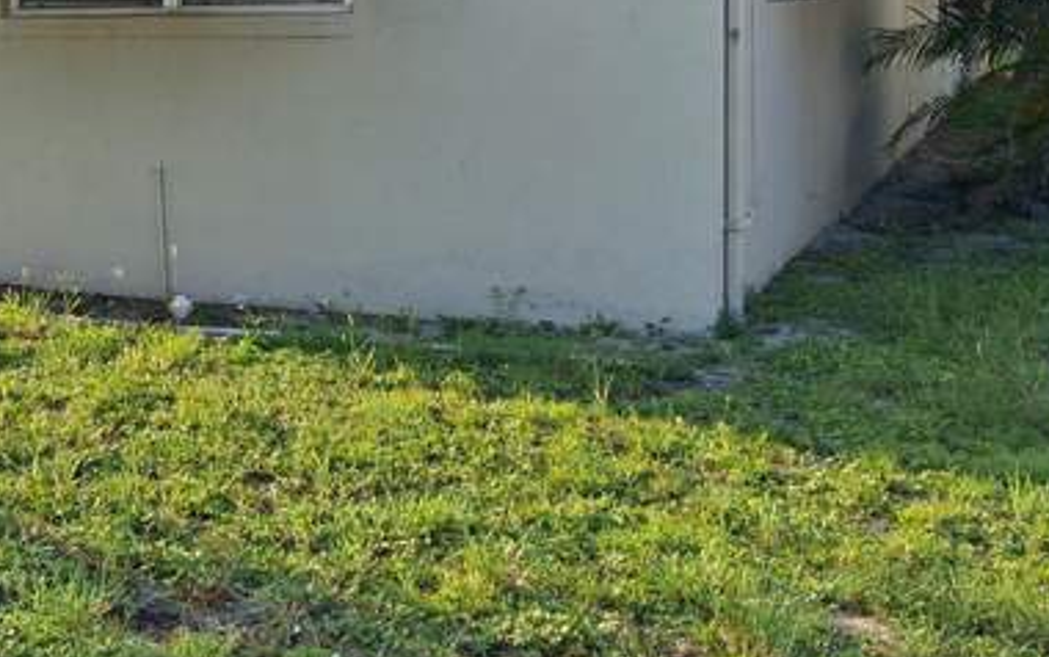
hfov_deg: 33.3
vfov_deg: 22.0
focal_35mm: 58
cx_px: 110
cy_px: 105
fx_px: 1659
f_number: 1.8
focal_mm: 3.98
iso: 25
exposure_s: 1/297
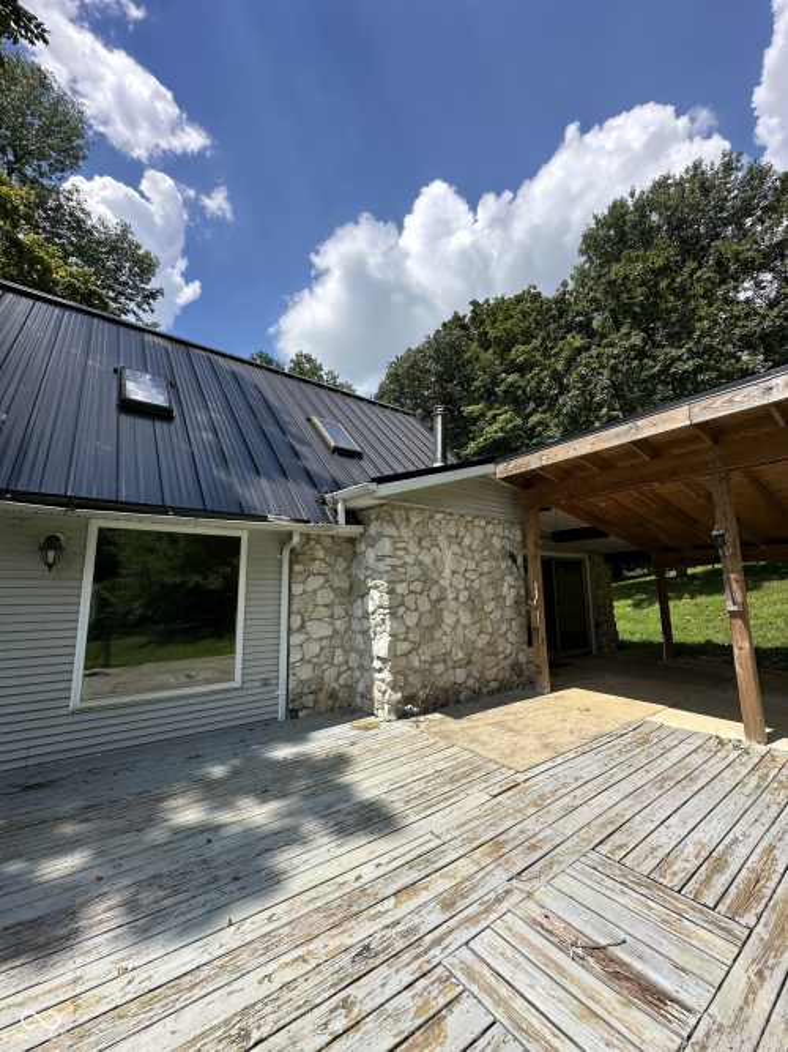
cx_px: 394
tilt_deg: +10.1
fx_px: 425
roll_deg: -0.2
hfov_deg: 85.7
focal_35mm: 14
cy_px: 526
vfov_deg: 102.1
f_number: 2.2
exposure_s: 1/1366
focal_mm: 2.22
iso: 40
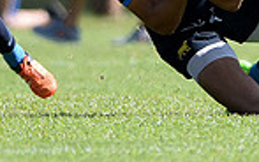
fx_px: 11934
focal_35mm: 1690
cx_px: 264
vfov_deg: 0.8
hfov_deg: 1.2
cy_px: -138
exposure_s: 1/1000
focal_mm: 420
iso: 200
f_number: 4
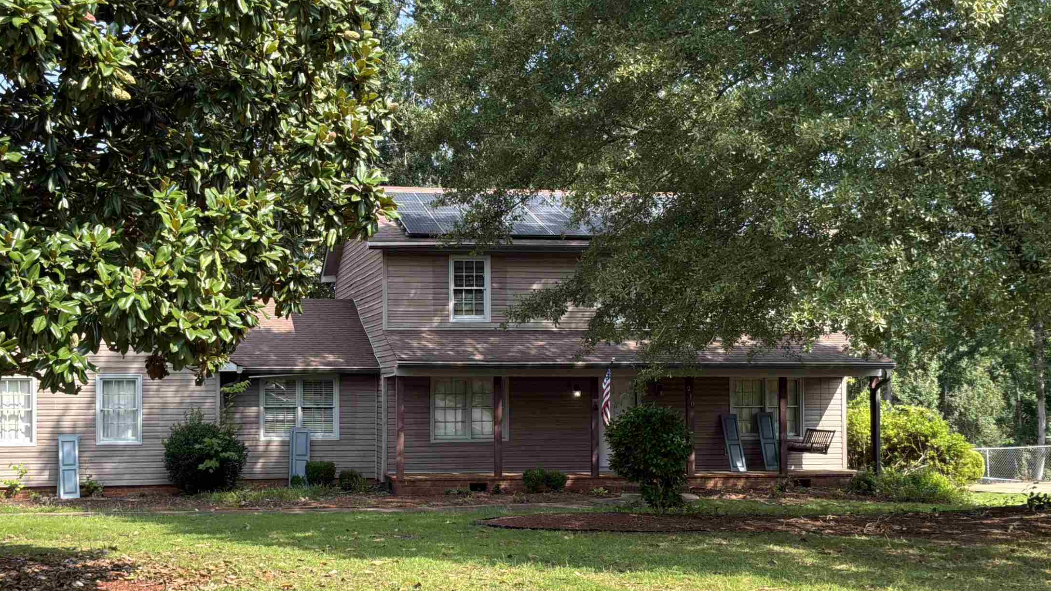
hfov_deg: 46.9
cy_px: 369
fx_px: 1198
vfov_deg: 27.6
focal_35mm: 43
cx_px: 382
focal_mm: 3
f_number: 1.8
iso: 25
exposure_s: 1/642
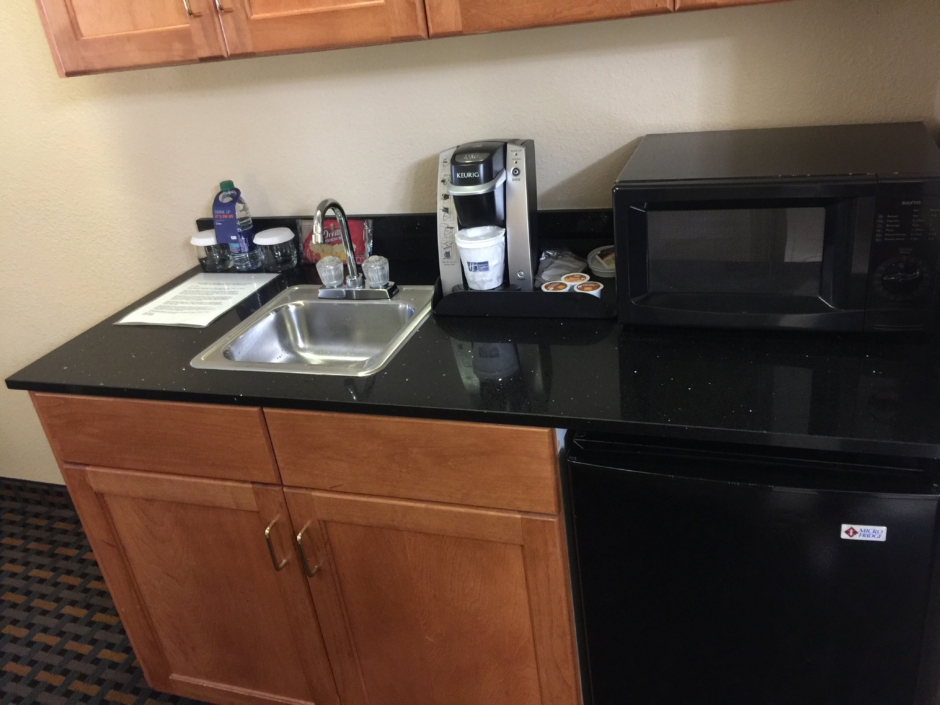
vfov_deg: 48.2
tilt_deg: -25.4
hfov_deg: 61.7
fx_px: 787
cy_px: 352
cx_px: 470
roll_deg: +7.2
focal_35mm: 29
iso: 100
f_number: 2.2
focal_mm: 4.15
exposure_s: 1/4
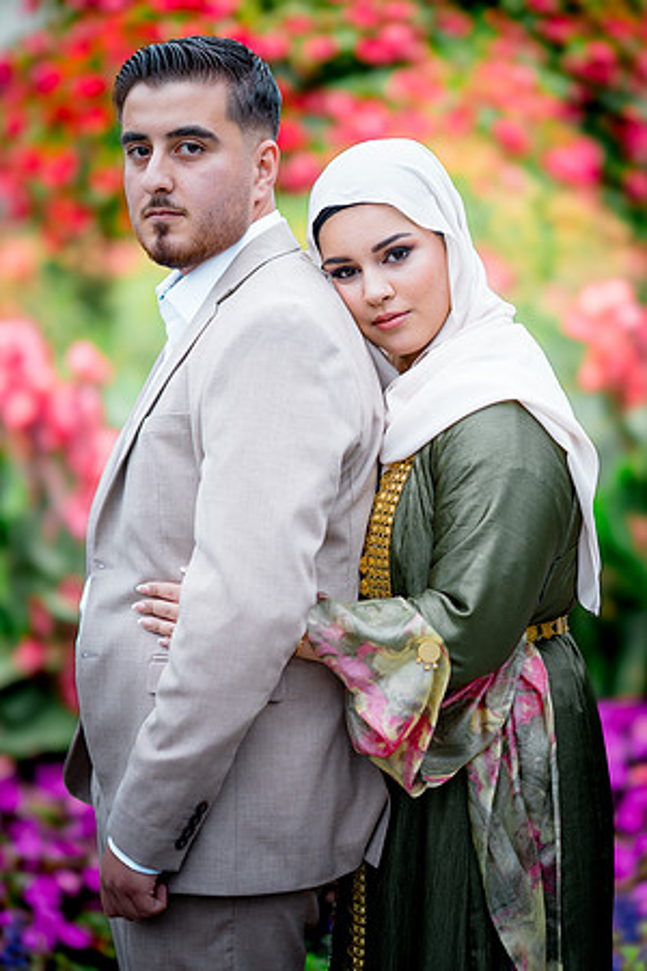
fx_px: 2291
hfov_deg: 16.1
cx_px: 324
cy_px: 486
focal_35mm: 85
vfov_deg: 23.9
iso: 100
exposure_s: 1/2000
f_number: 1.4
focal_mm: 85
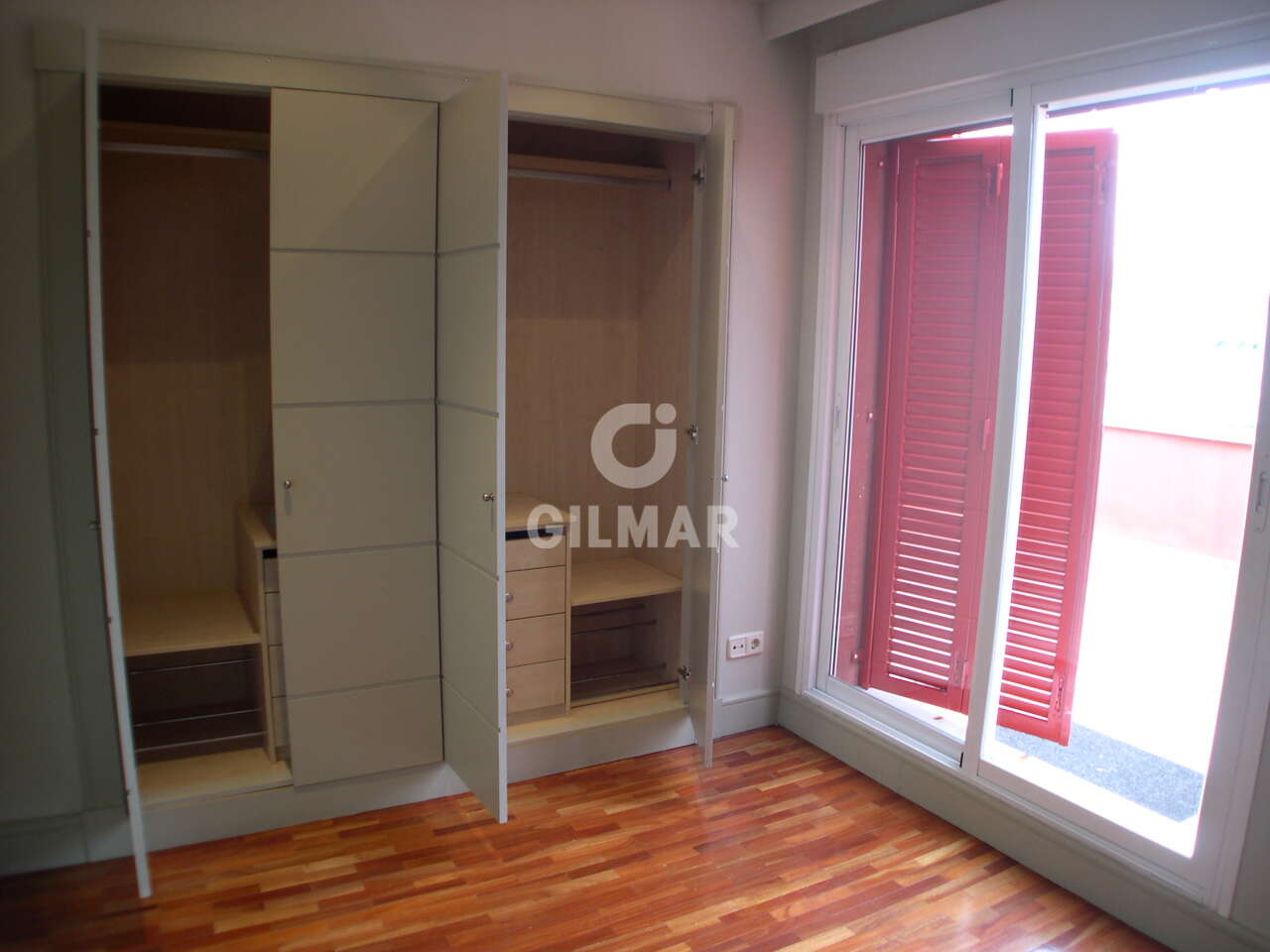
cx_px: 635
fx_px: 1394
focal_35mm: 38
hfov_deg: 49.0
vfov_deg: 37.7
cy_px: 476
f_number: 2.8
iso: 100
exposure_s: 1/15.8
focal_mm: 8
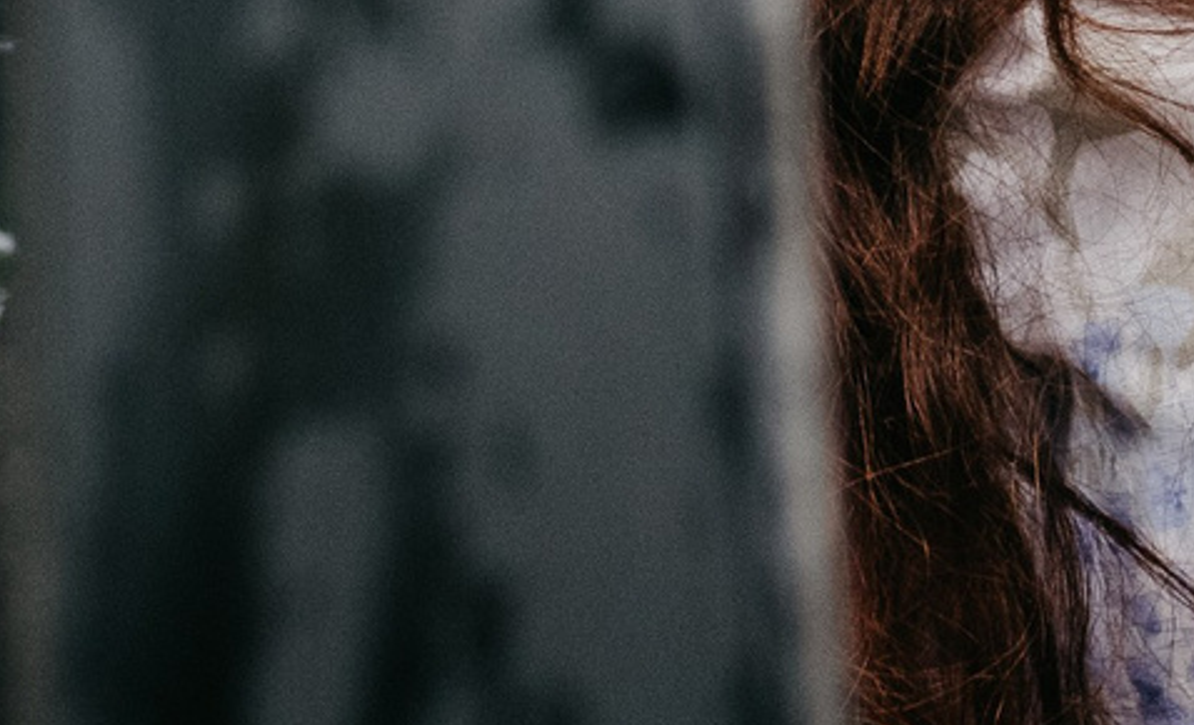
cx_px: 1152
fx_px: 6358
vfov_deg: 6.2
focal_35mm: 197
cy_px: -1036
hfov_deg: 10.6
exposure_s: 1/200
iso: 800
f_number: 3.2
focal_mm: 35
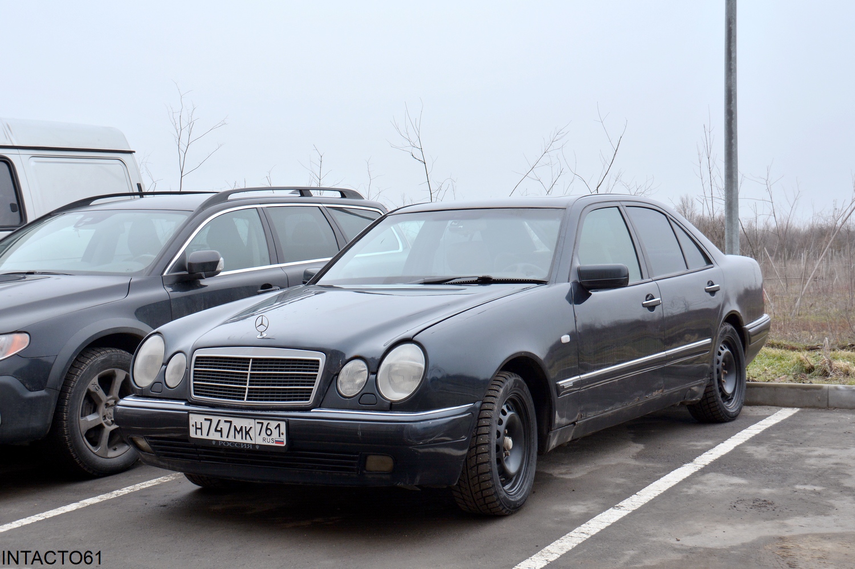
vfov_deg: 28.1
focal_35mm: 48
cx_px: 428
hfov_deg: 41.1
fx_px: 1140
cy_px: 284
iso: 200
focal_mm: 32
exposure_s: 1/160
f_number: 6.3
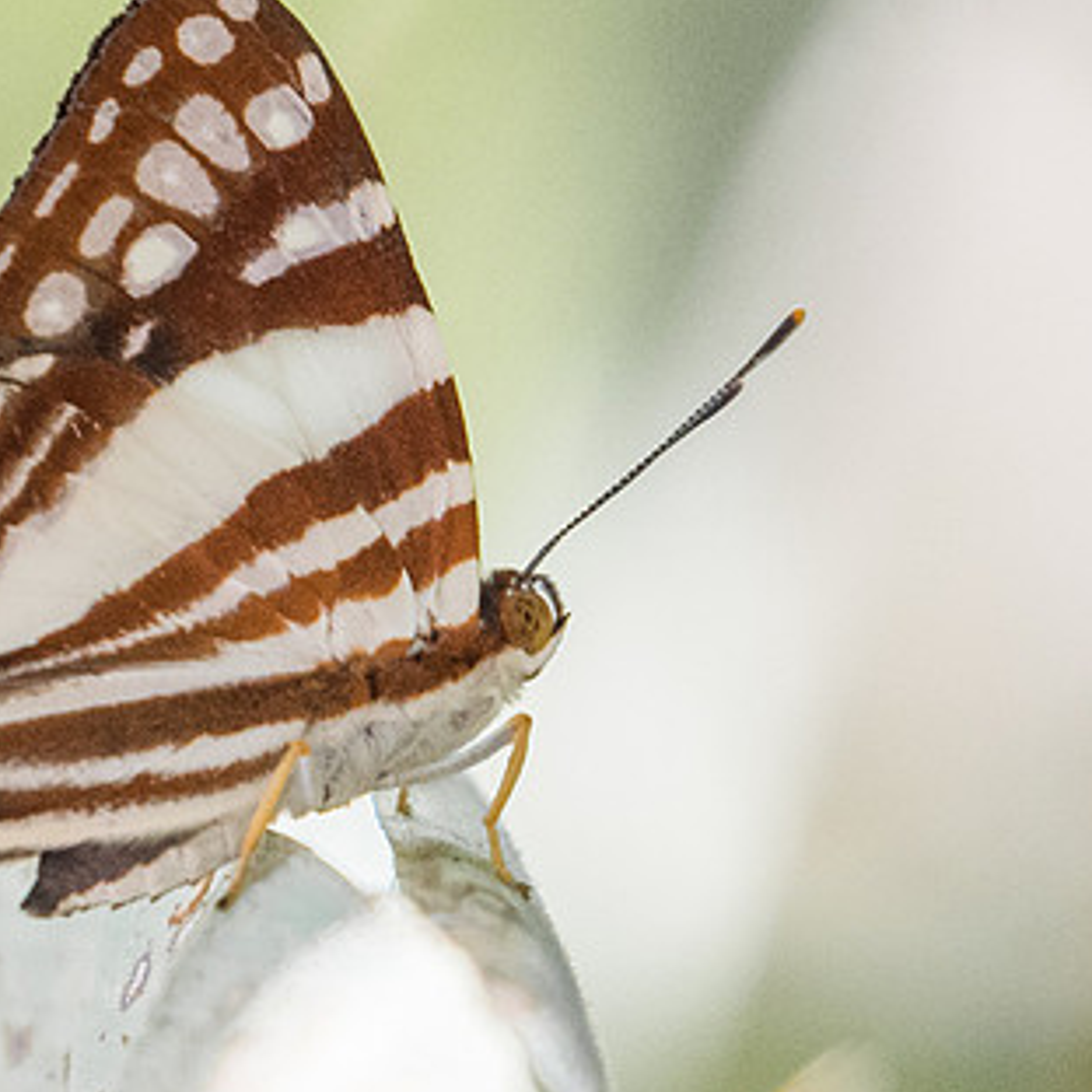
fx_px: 65670
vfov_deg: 1.0
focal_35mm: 1840
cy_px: 417
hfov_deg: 1.0
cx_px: 20
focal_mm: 400
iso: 1000
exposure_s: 1/500
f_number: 7.1
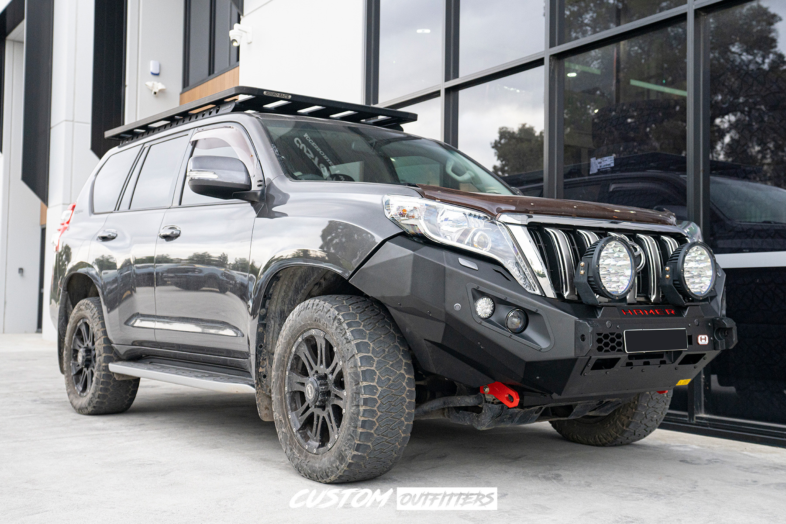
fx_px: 764
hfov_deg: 54.4
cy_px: 262
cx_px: 393
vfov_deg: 37.9
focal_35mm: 35
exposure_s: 1/160
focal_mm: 35
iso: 1250
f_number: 4
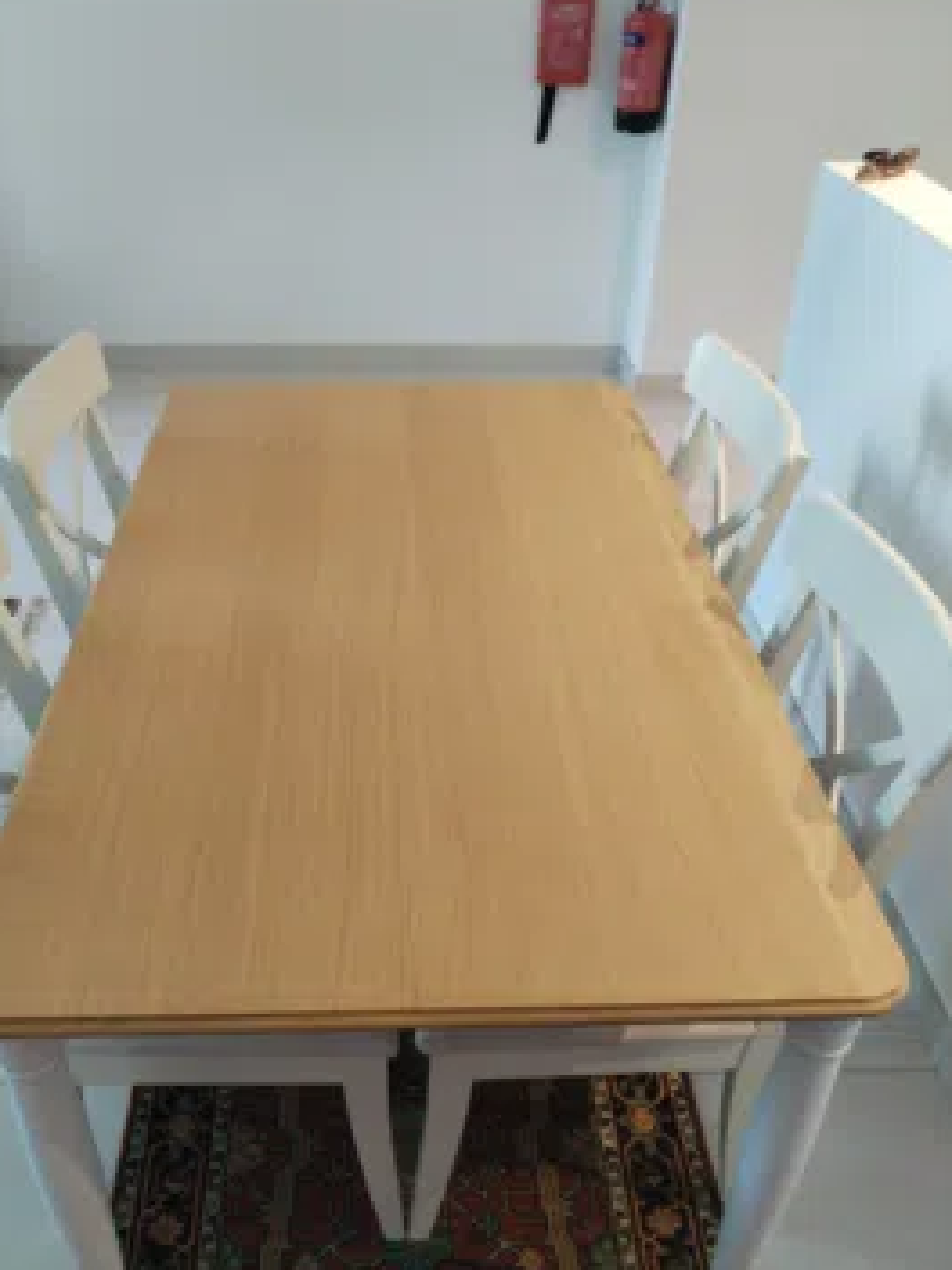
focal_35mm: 33
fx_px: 1210
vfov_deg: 55.3
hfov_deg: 42.9
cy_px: 667
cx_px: 422
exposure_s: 1/50
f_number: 1.8
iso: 398
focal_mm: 4.75
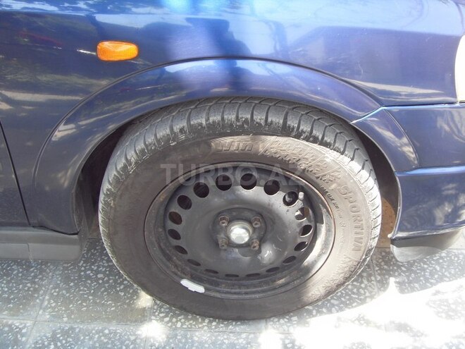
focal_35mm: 39
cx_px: 232
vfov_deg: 36.8
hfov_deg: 47.9
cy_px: 174
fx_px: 524
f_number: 3.5
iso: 100
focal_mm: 6.6
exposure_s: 1/90
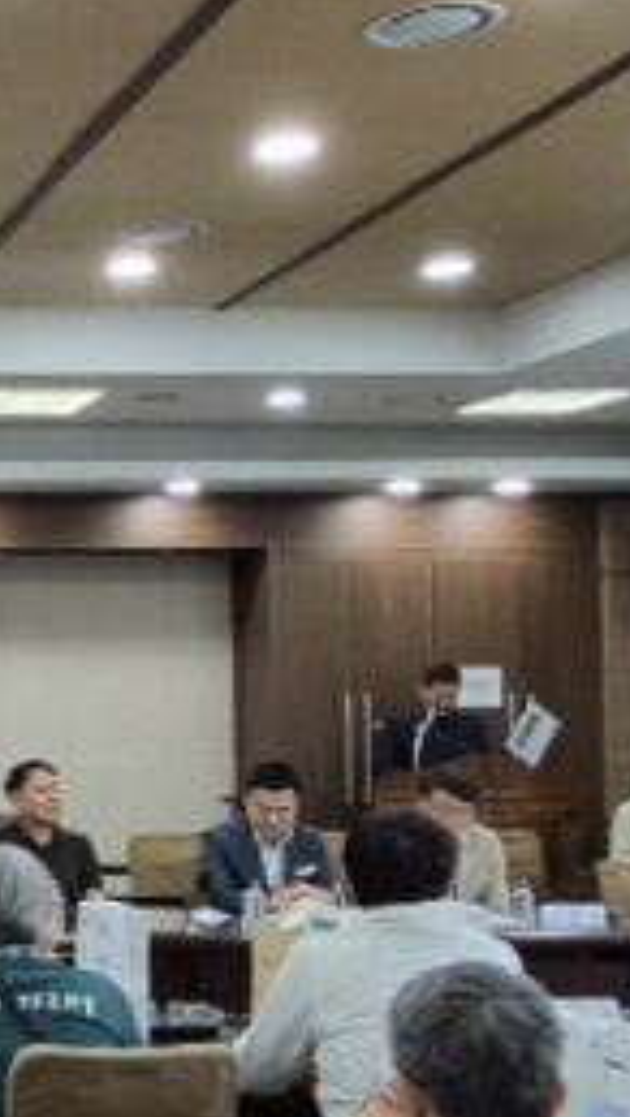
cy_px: 621
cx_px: -311
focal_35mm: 59
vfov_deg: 35.4
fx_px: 1749
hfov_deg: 18.2
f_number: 2.2
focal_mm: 1.74
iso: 125
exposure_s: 1/60
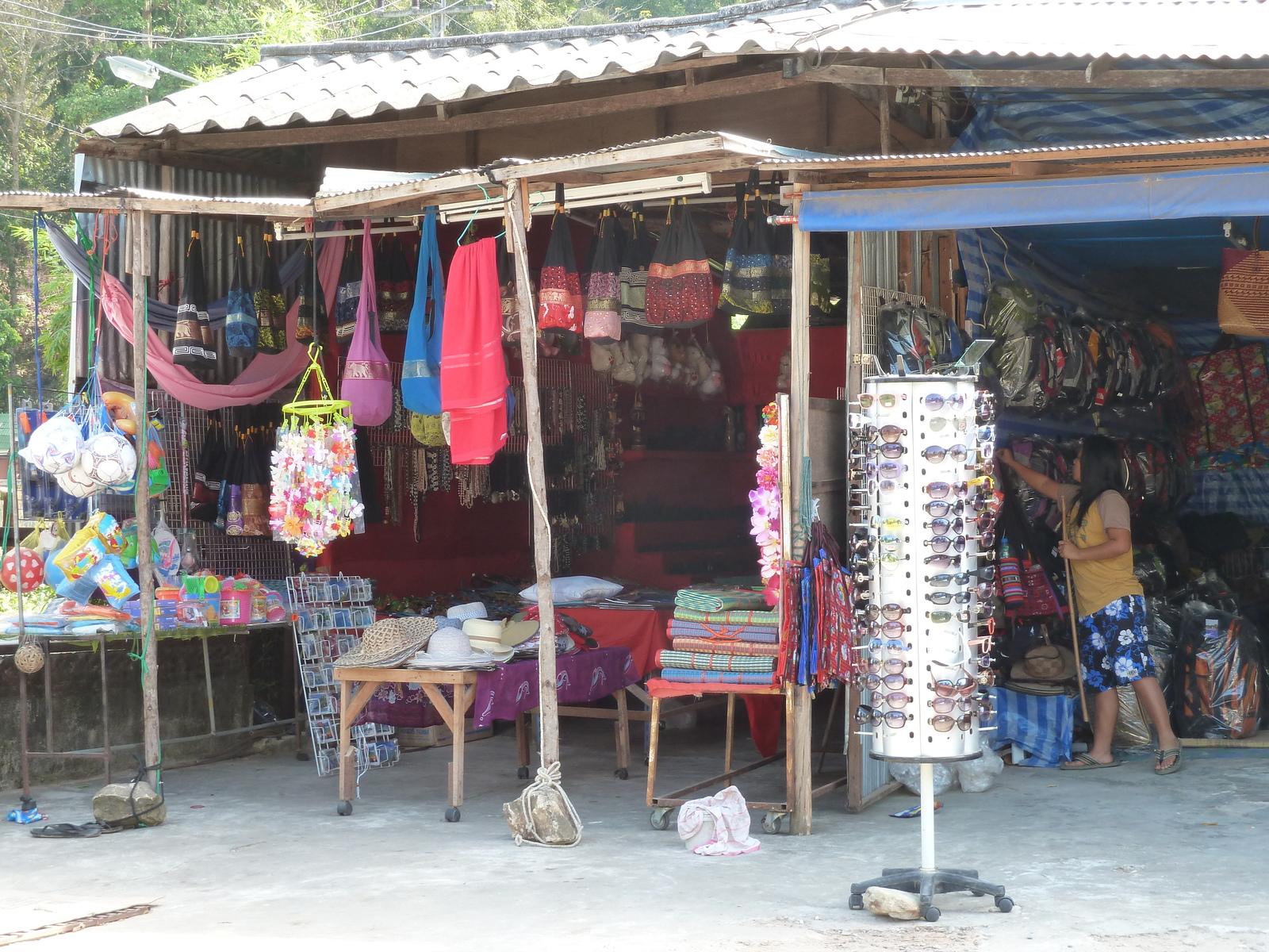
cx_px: 634
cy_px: 476
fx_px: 2310
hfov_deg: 30.7
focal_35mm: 63
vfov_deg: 23.3
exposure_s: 1/40
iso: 125
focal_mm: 10.3
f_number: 4
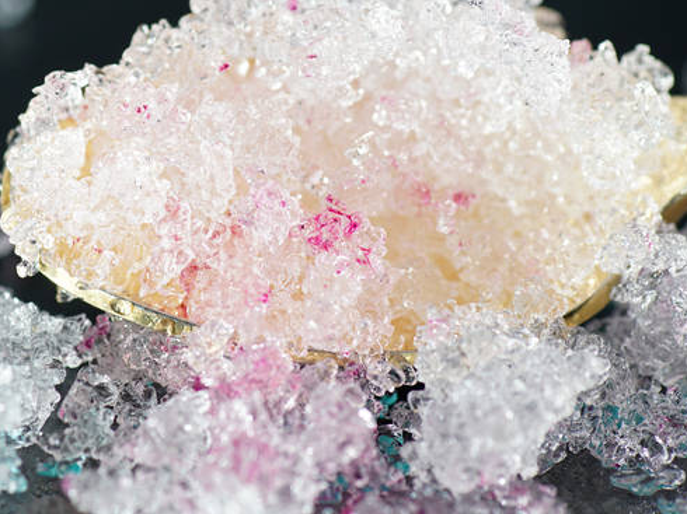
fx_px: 3590
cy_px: 141
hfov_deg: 10.9
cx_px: 223
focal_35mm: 181
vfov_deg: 8.2
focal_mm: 90
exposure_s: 1/200
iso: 100
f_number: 9
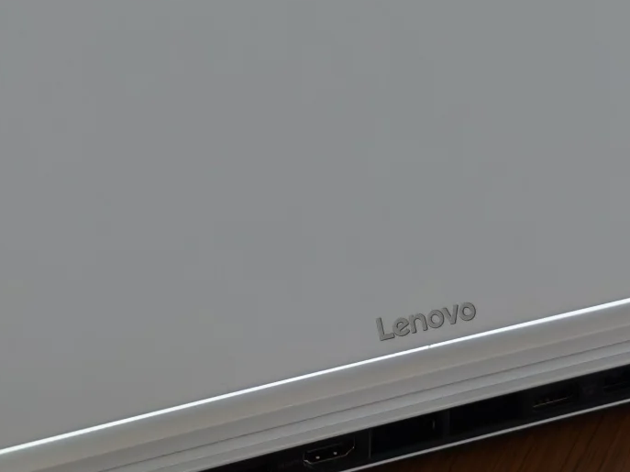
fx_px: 2438
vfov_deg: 11.0
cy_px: -1
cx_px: 265
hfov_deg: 14.7
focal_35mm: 134
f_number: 2.8
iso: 50
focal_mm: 5.4
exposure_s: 1/100
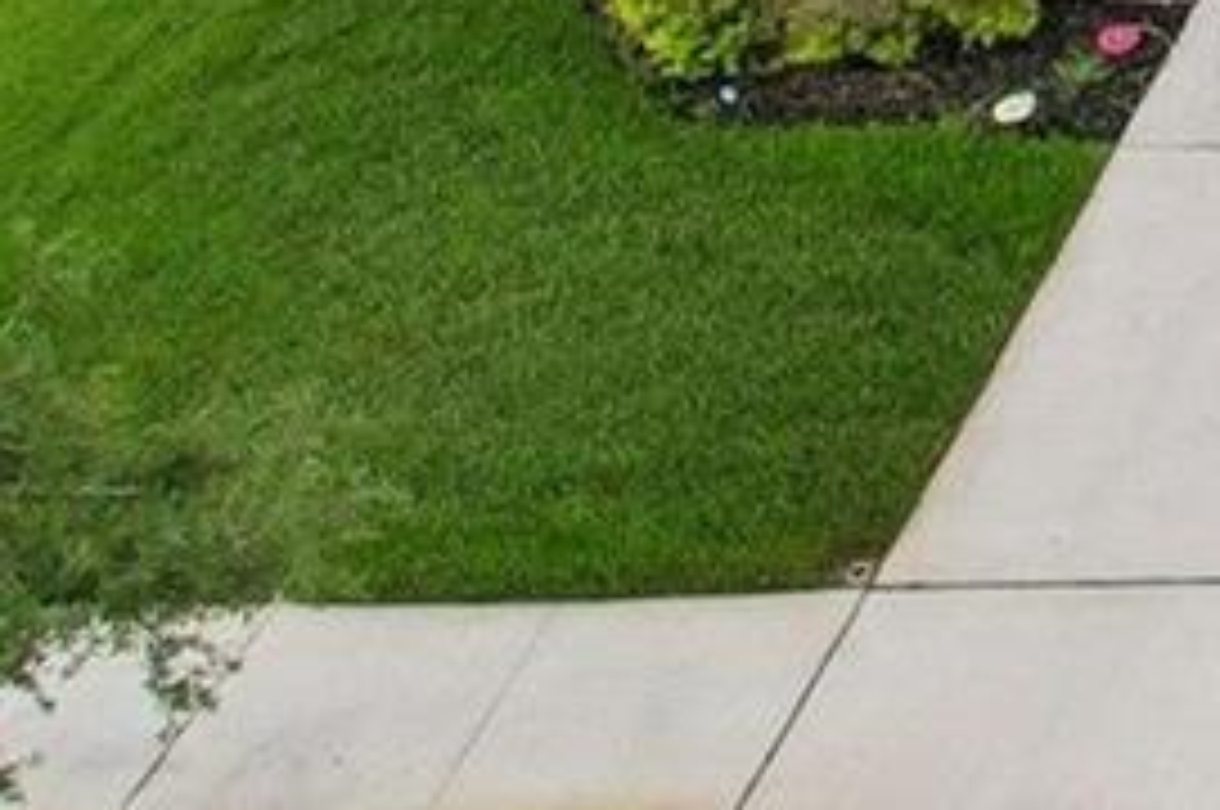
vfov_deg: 9.3
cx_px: 3021
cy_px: -1184
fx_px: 4400
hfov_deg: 12.2
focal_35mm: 130
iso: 100
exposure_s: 1/1250
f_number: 2.8
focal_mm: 8.4
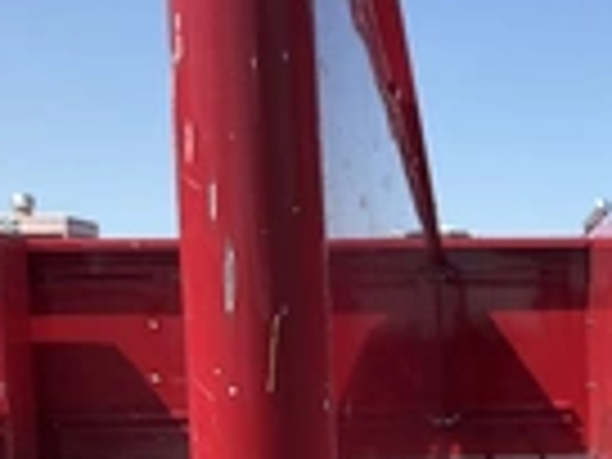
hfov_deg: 21.7
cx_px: 693
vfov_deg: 16.9
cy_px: 490
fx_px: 1503
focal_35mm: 85
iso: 25
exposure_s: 1/1311
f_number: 1.8
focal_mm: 3
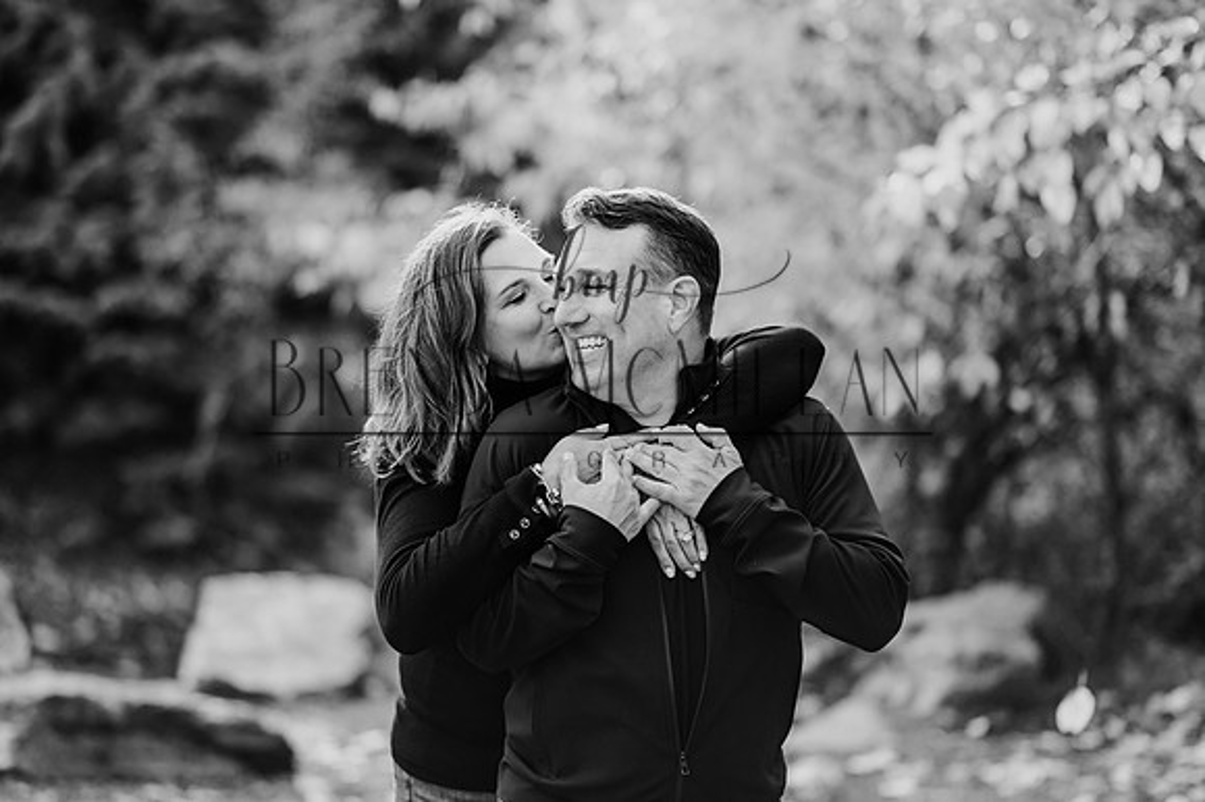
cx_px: 602
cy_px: 401
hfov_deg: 23.9
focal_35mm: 85
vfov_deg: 16.1
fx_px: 2843
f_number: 1.8
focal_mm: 85
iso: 500
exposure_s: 1/1000
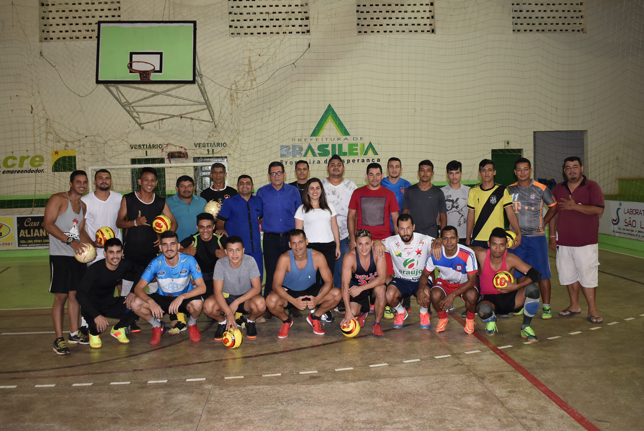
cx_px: 322
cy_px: 216
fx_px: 644
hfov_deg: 53.1
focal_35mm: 36
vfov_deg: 36.9
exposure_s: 1/60
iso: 1100
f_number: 3.8
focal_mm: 24
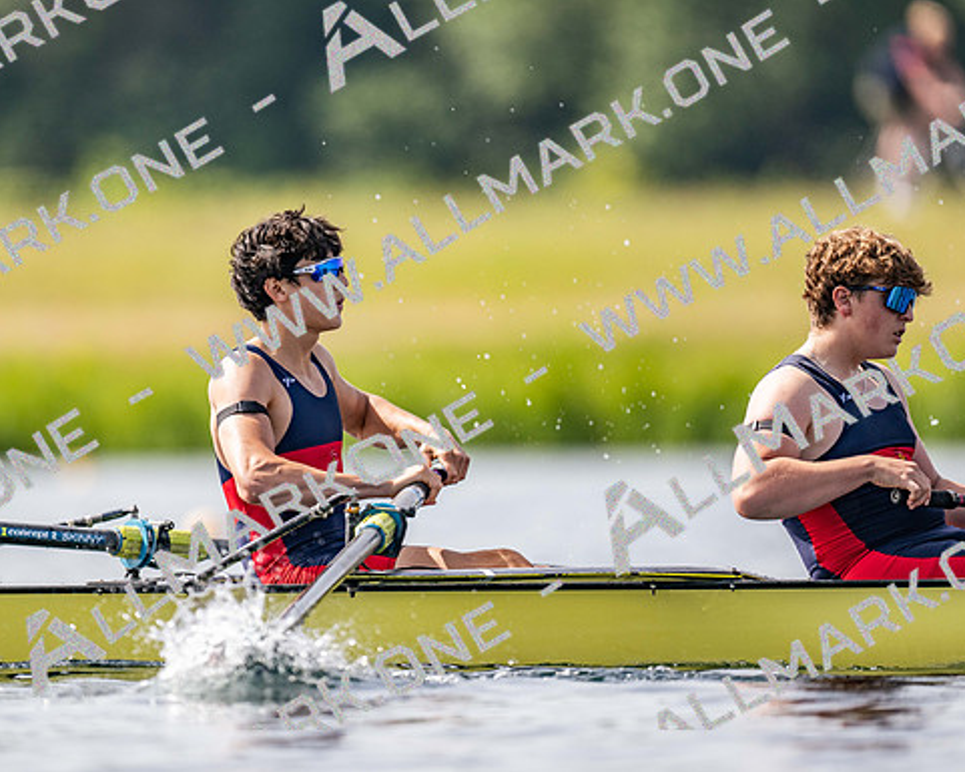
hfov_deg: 2.8
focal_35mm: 679
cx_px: 433
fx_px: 19396
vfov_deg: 2.3
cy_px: 386
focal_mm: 600
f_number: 4
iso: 250
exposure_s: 1/2500
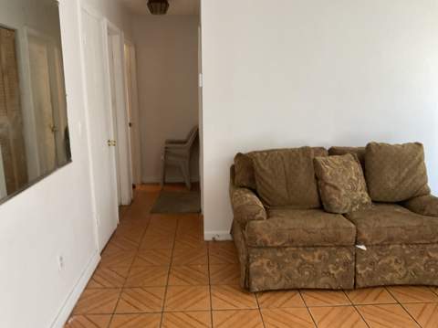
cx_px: 219
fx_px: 367
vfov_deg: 48.2
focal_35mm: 29
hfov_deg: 61.7
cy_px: 164
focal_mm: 3
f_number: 1.8
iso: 200
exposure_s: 1/60
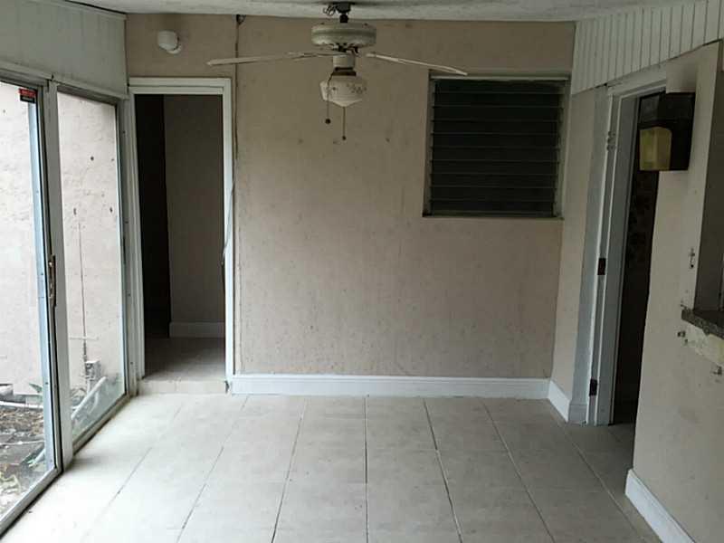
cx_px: 362
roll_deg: -1.7
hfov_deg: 61.7
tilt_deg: -5.9
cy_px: 272
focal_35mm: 29
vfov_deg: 48.2
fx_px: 607
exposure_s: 1/120
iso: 32
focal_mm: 4.15
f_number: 2.2
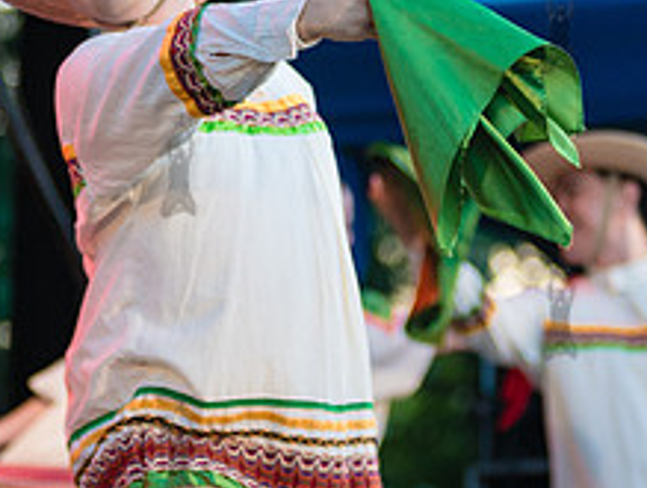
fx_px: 4999
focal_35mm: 267
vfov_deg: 5.6
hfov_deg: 7.4
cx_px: 177
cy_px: 164
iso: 1250
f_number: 2.8
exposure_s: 1/800
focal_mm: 105
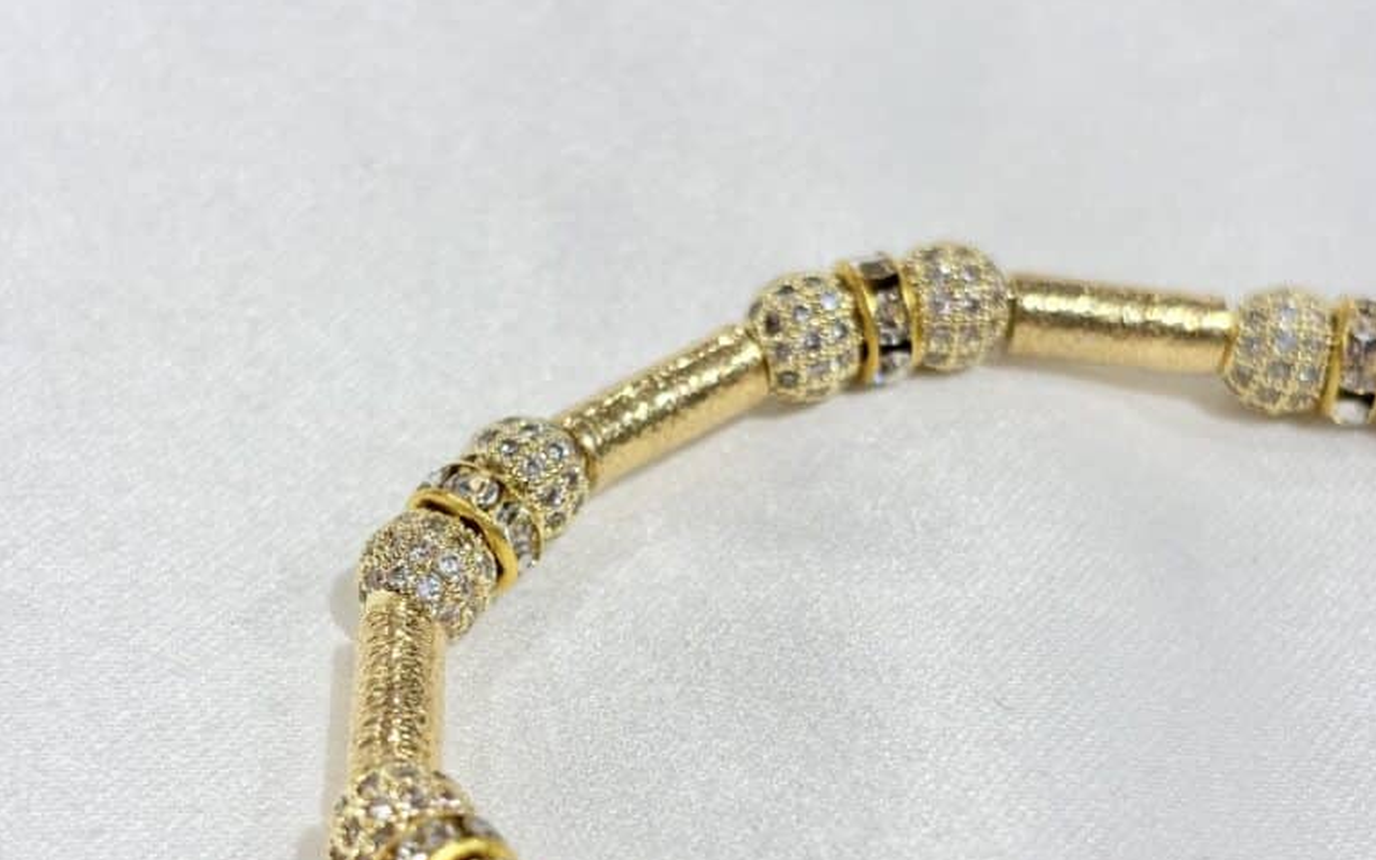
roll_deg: +5.7
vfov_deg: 17.5
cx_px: 691
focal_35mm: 74
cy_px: 626
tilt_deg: -33.1
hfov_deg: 27.8
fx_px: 2775
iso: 32
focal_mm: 5.96
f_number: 1.6
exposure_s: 1/276
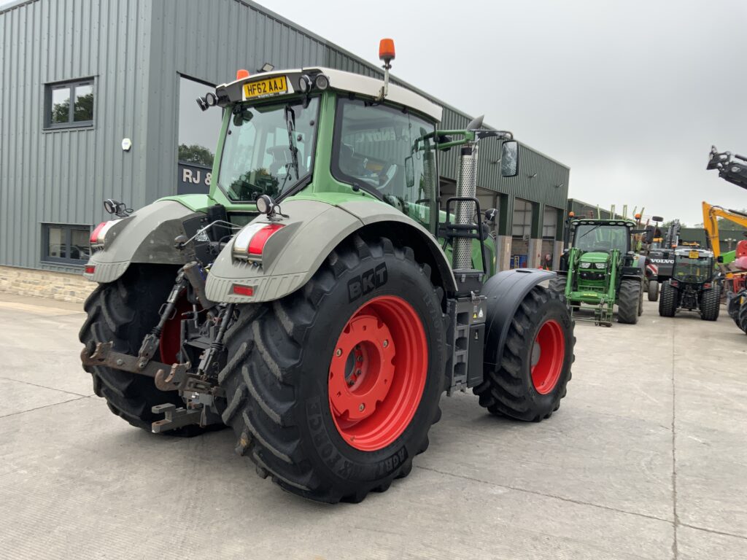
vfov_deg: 48.2
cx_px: 374
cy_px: 280
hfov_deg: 61.7
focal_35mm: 29
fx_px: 626
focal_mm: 3
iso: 16
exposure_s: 1/128
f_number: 1.8
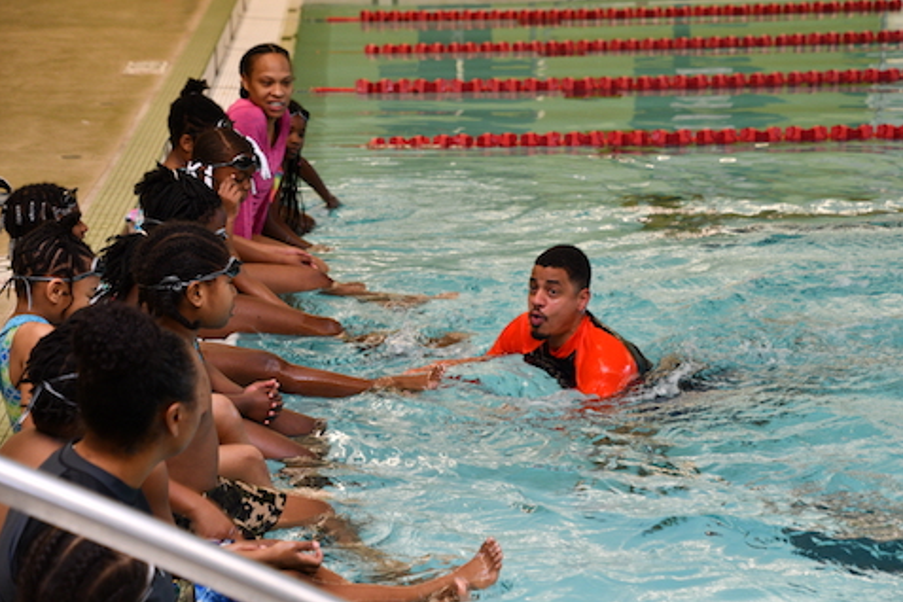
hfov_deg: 18.6
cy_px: 289
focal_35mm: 110
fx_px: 2759
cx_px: 464
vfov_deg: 12.5
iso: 640
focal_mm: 70
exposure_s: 1/60
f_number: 5
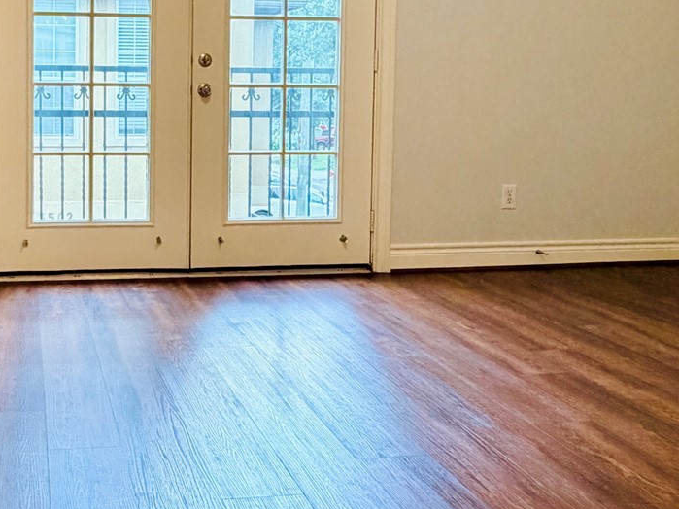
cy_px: 139
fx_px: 804
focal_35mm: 41
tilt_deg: -3.5
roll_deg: -0.2
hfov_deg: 43.8
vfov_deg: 34.5
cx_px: 143
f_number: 2.2
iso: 320
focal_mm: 2.22
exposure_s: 1/120
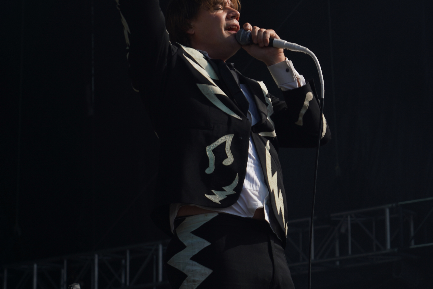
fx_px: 1804
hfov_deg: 13.7
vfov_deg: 9.1
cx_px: 300
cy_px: 97
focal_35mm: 150
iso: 100
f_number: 7.1
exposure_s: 1/400
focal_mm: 105
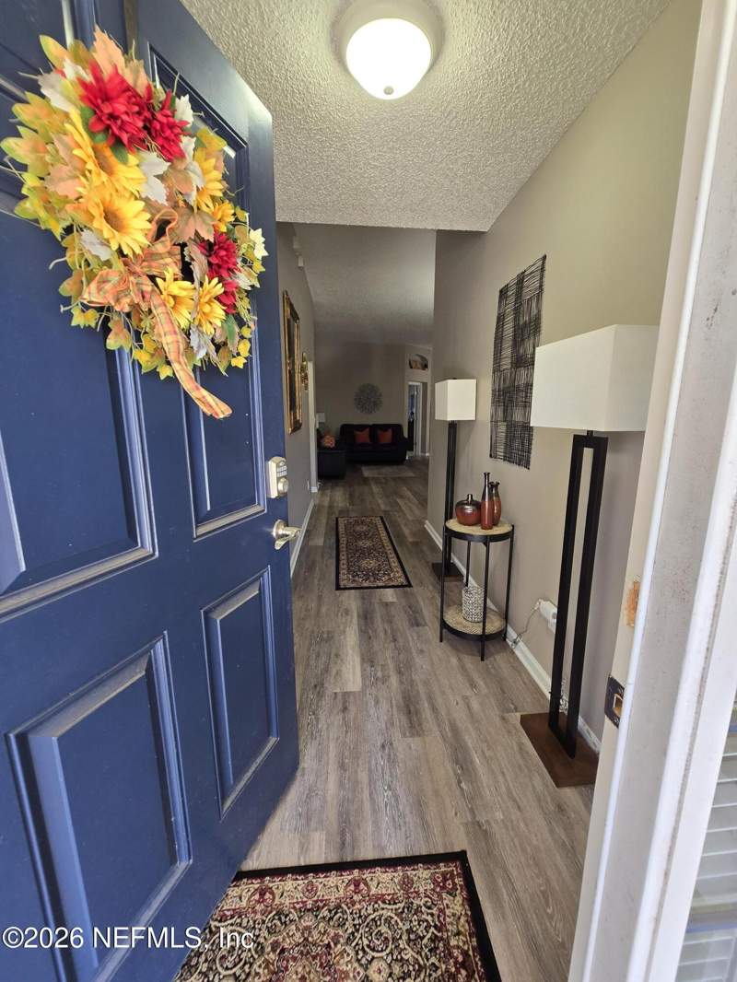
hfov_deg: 89.9
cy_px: 491
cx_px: 368
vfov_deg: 106.2
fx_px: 369
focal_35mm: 13
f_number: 2.2
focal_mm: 2.2
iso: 125
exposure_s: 1/60
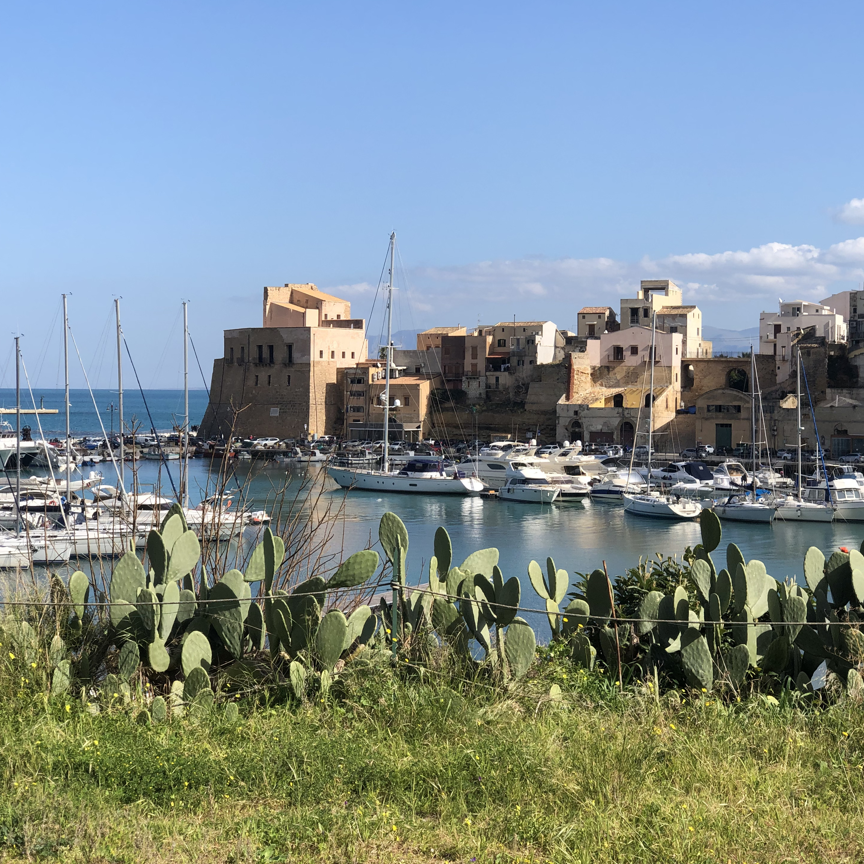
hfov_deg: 26.8
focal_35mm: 64
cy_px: 432
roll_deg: +0.2
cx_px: 507
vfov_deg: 26.9
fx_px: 1807
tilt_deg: -1.5
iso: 16
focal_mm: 6
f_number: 2.4
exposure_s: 1/1130
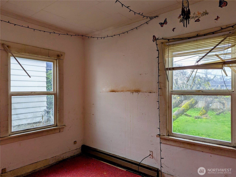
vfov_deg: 56.9
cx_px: 118
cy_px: 88
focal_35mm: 24
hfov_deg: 71.5
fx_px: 164
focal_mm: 6.81
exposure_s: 1/79.7
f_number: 1.85
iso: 29
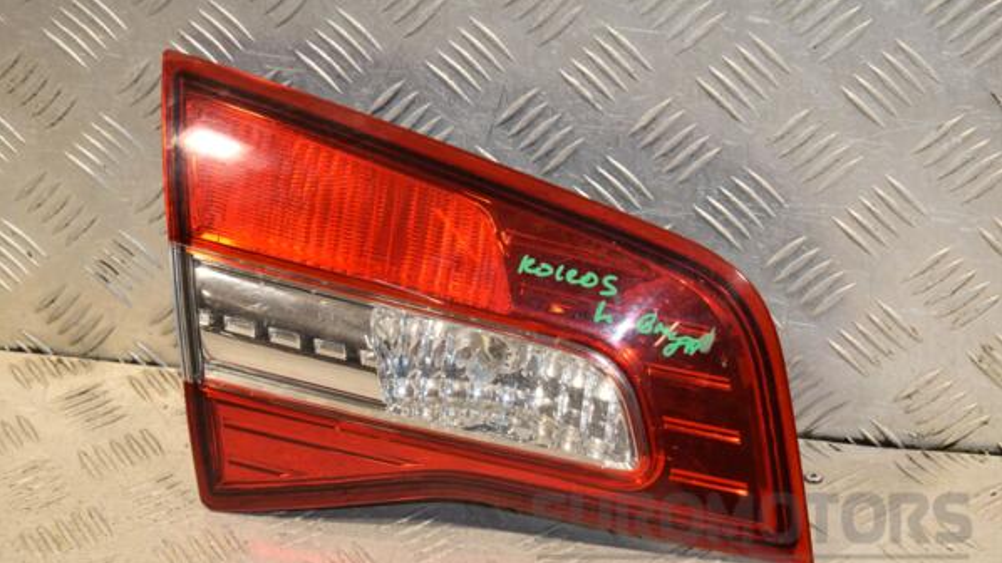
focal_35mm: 82
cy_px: 295
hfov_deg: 25.9
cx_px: 501
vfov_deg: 14.7
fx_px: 2178
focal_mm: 52
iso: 800
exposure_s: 1/200
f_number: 8
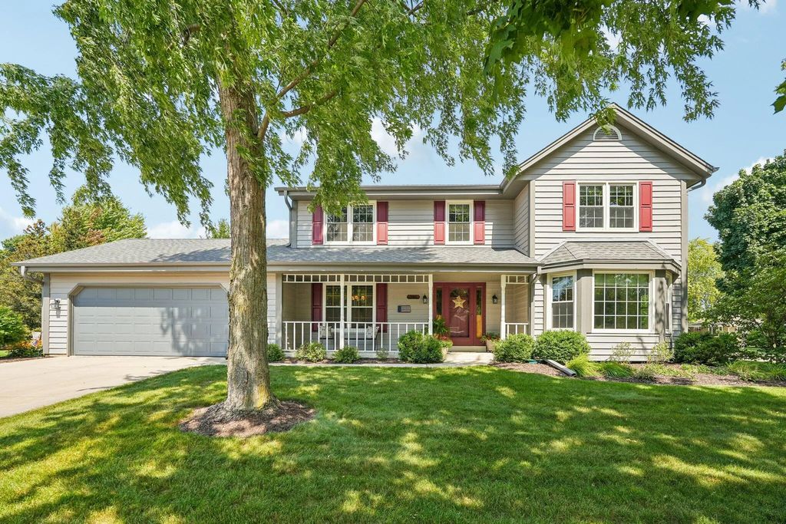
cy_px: 262
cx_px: 393
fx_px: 360
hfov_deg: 95.0
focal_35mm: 16
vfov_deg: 72.1
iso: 100
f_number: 6.3
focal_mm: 16.5
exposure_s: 1/200
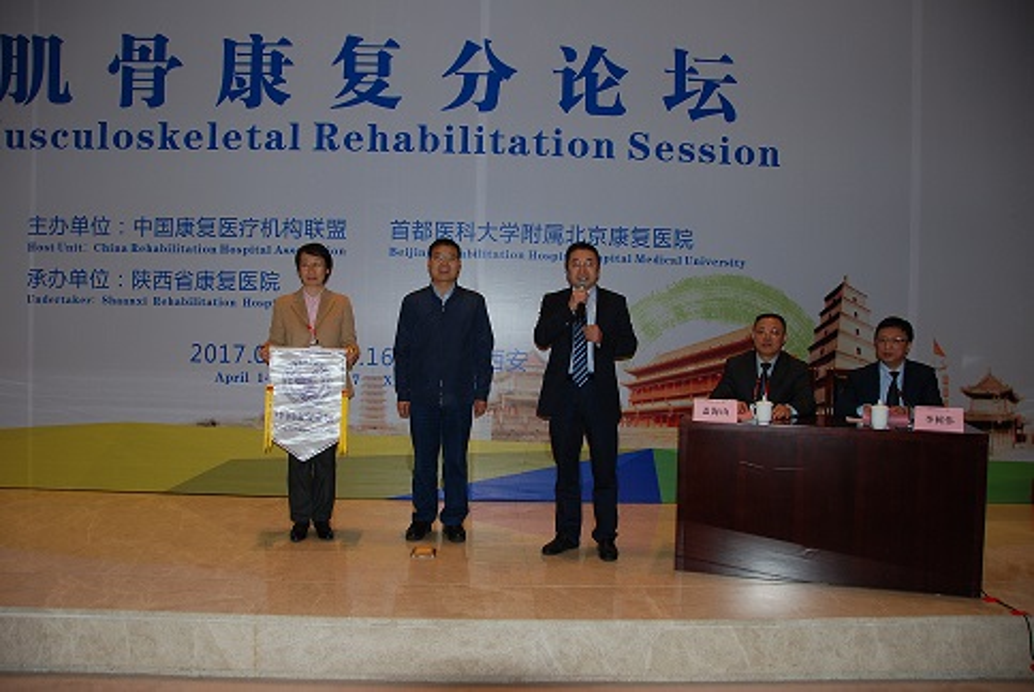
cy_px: 346
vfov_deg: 48.0
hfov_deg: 67.3
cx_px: 517
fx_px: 776
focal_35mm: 27
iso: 200
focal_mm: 18
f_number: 3.5
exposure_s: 1/60
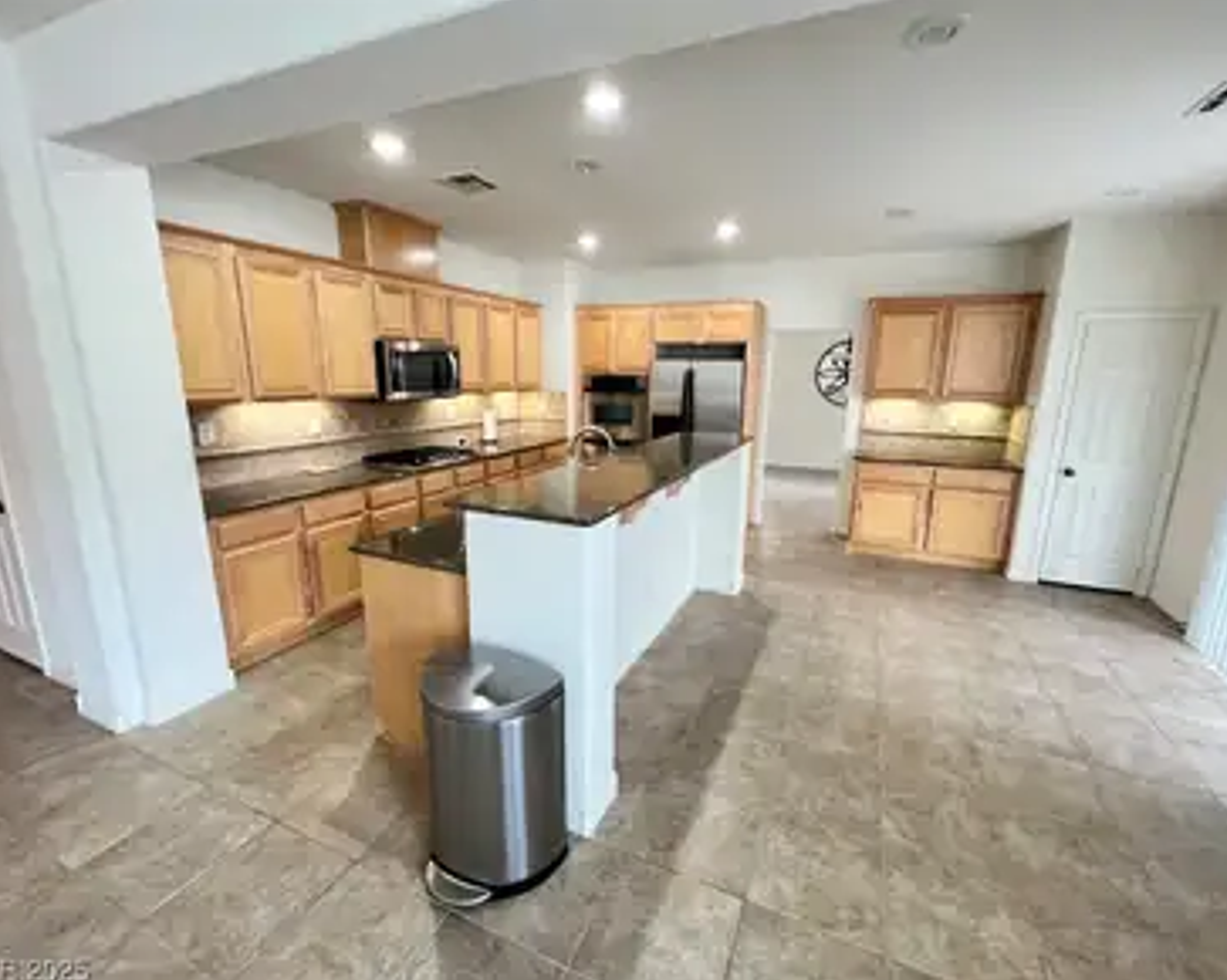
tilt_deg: -12.5
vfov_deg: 87.9
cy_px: 493
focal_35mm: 14
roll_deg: -0.6
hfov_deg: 100.7
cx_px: 632
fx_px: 508
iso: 250
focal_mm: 1.57
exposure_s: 1/60
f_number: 1.8
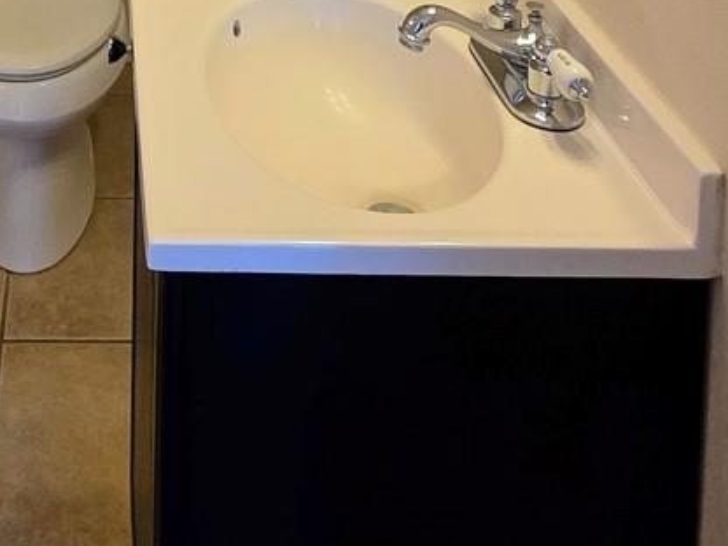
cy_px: -458
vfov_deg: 20.1
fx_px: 1052
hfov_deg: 36.3
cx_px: 98
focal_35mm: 50
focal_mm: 2.2
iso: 100
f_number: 1.9
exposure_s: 1/120
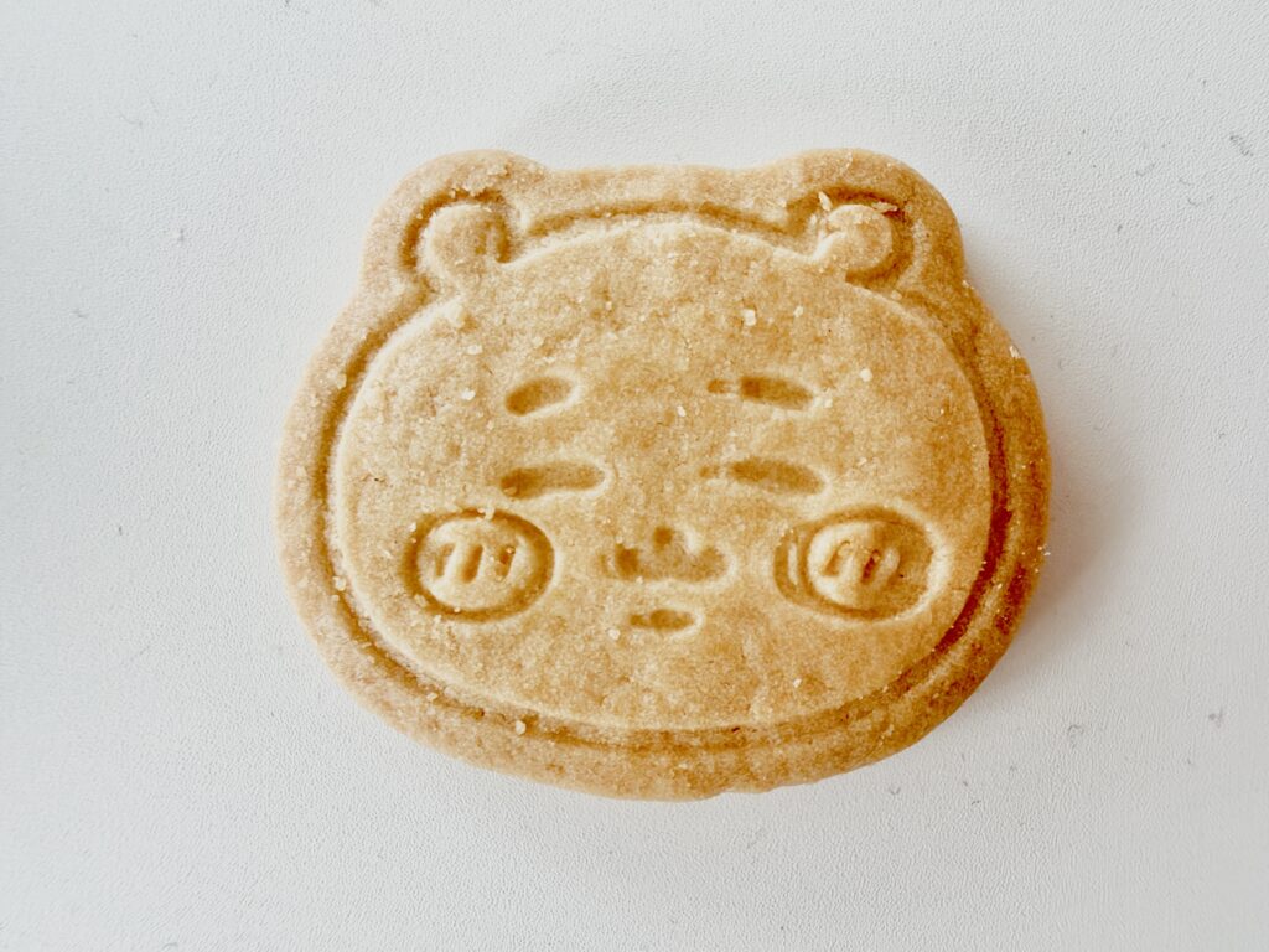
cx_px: 634
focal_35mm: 24
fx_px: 880
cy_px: 476
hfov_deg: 71.6
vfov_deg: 56.8
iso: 160
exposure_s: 1/121
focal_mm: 2.22
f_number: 2.2
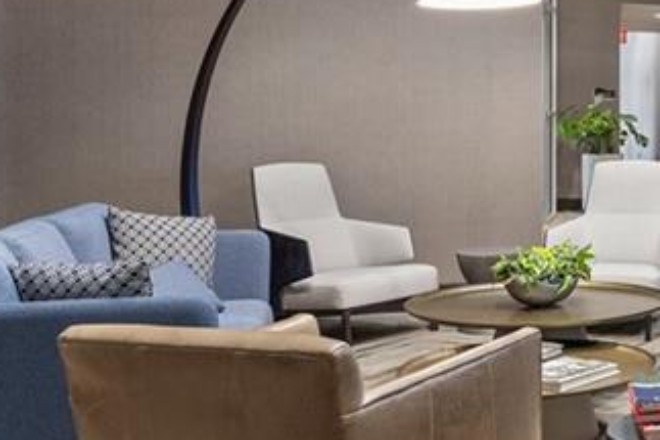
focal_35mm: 57
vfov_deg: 23.5
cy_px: 112
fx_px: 1044
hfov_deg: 29.4
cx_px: 823
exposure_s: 1/1.67
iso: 640
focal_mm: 18
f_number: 8
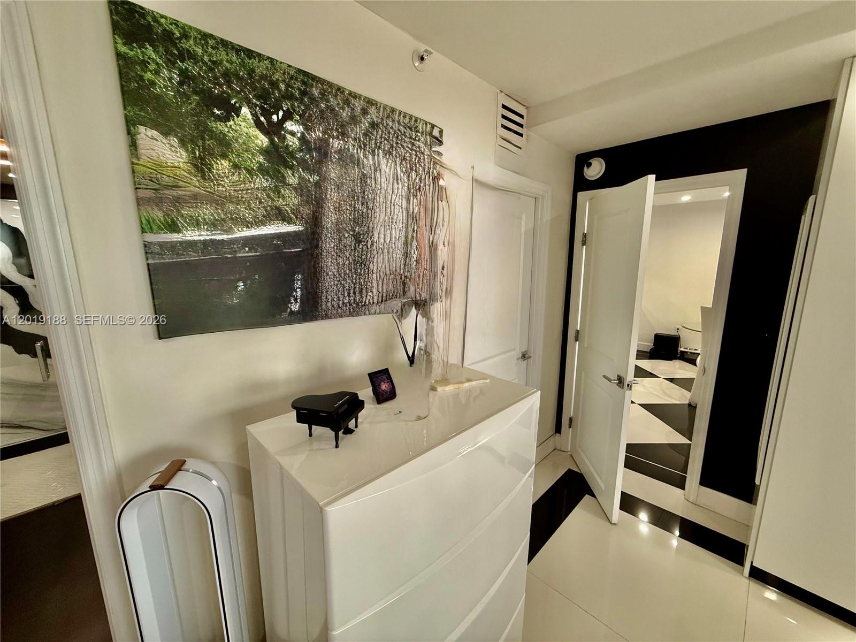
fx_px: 346
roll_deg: +0.2
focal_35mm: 14
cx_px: 428
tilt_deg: -9.6
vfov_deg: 85.7
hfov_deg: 102.1
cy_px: 321
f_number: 2.2
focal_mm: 2.22
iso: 320
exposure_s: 1/120
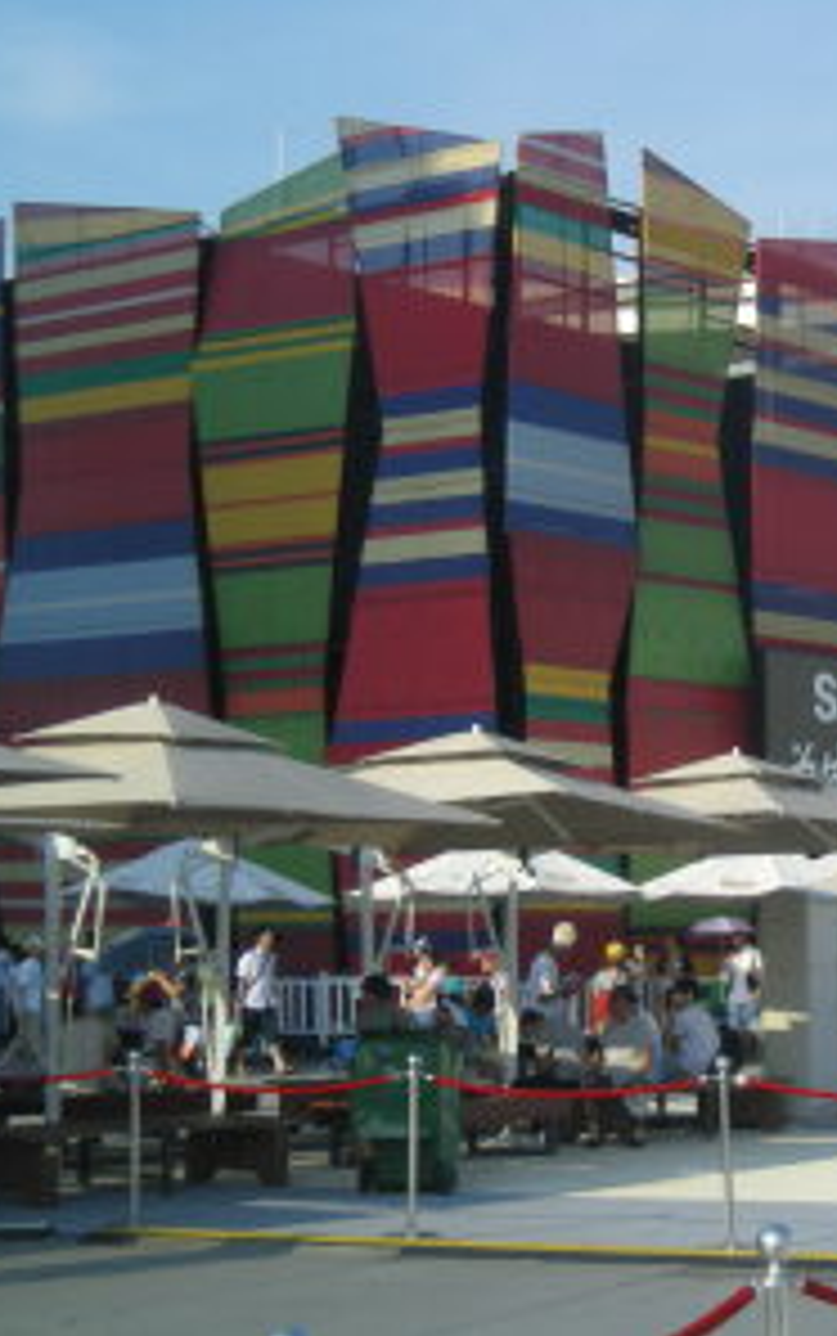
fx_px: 3171
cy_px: 666
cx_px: 796
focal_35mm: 87
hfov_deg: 14.8
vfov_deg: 23.8
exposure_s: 1/140
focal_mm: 9.9
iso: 50
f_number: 7
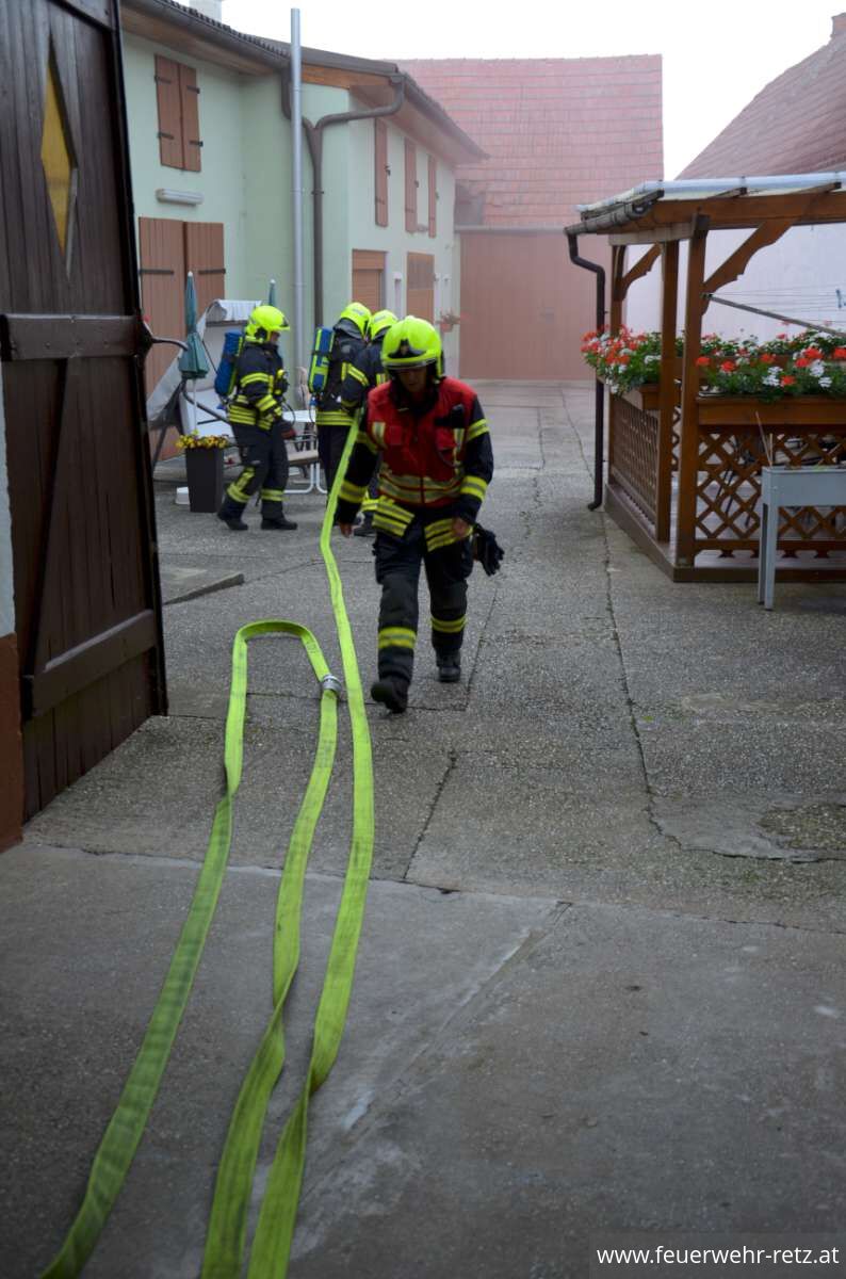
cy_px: 640
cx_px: 423
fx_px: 1807
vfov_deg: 39.0
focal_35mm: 51
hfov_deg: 26.3
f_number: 4.2
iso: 500
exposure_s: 1/60
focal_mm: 34
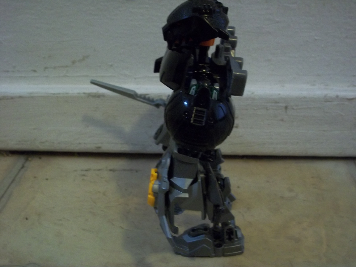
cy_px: 134
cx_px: 178
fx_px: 473
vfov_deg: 31.5
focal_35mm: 46
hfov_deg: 41.2
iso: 320
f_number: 3.5
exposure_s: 1/8
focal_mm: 8.2
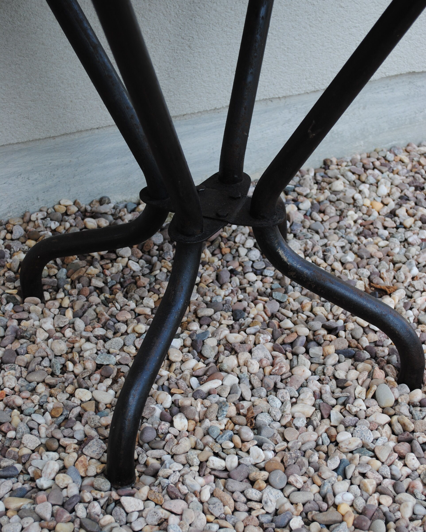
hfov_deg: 25.6
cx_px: 215
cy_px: 300
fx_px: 939
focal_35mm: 60
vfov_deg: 31.6
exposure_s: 1/125
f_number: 5.6
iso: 125
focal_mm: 35
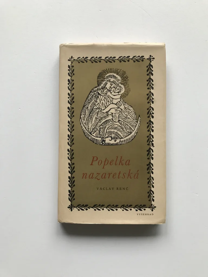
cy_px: 138
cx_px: 104
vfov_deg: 63.4
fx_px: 224
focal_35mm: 28
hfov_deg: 49.7
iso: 32
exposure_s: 1/25
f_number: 1.8
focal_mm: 3.99
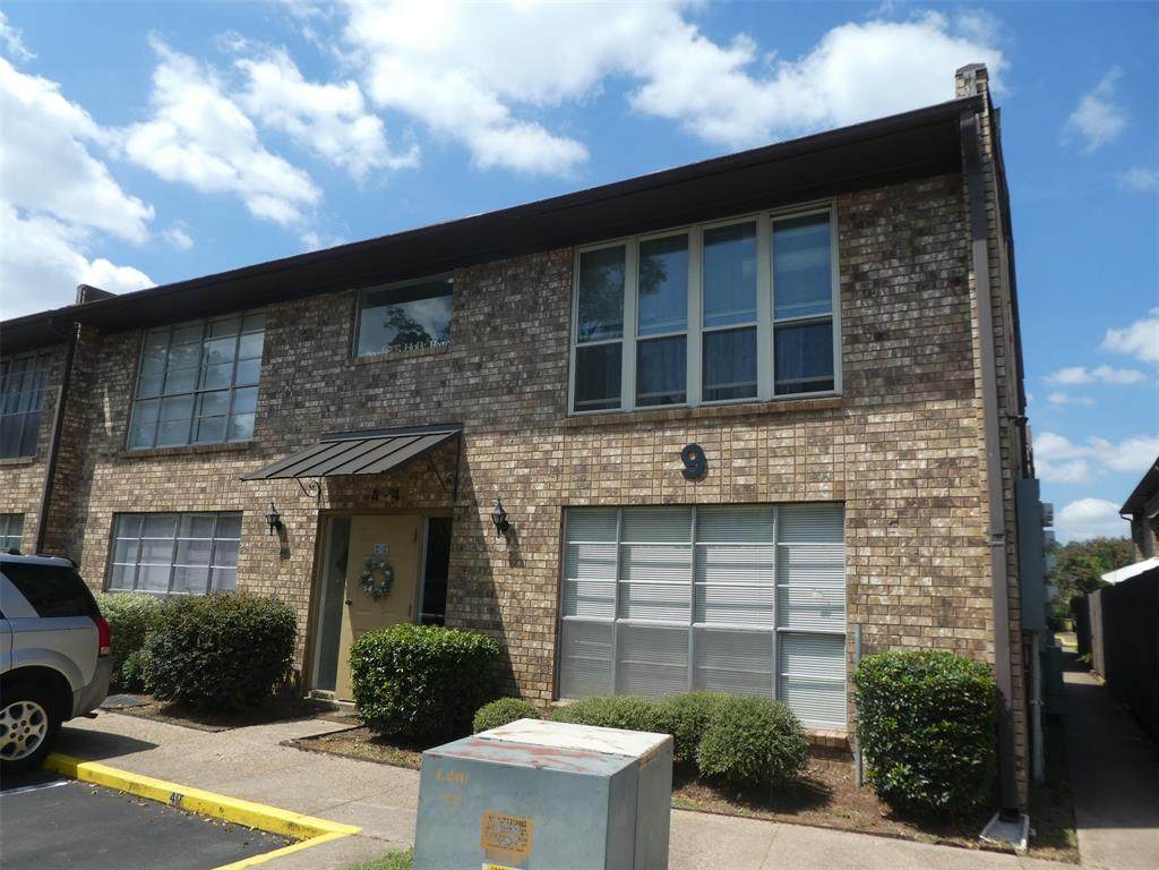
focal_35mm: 24
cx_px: 580
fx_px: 804
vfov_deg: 56.8
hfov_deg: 71.6
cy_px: 435
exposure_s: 1/1000
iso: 80
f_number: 3.3
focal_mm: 4.3
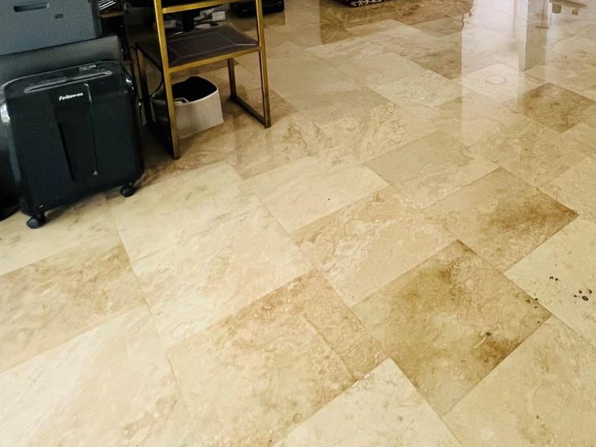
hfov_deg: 57.6
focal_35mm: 28
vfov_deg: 42.0
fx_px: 482
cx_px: 495
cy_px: -14
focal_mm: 1.57
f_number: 1.8
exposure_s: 1/62
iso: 250
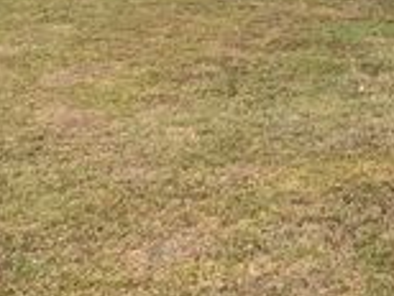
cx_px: 386
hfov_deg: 20.2
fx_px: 1072
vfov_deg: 14.5
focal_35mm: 94
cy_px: -172
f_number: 1.8
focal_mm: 3
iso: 16
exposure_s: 1/486
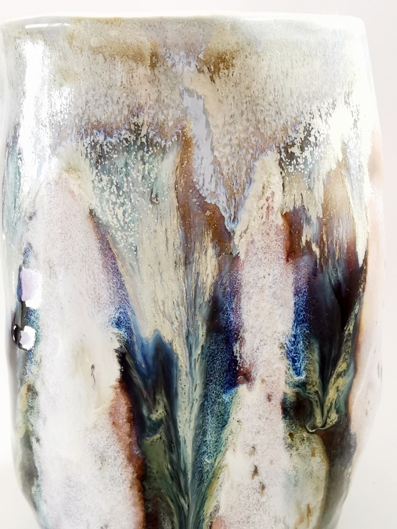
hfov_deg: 42.9
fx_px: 505
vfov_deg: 55.4
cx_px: 198
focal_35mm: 33
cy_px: 264
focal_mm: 2.26
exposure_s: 1/33.3
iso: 160
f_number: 2.2
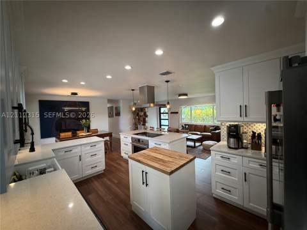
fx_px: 124
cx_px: 154
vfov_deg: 85.7
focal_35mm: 14
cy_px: 115
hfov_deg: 102.1
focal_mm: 2.22
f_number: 2.2
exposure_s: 1/120
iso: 200
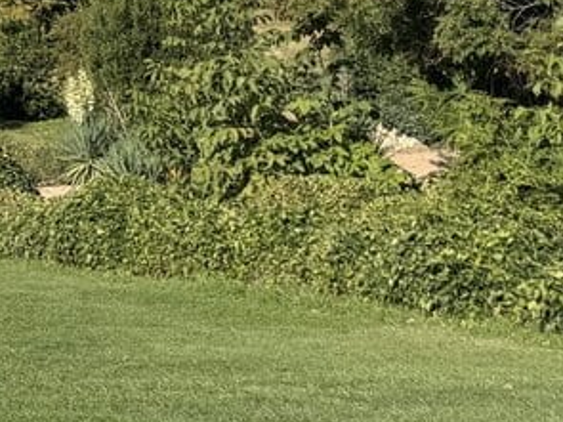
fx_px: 1805
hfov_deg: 14.0
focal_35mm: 111
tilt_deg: +3.4
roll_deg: +1.0
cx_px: -667
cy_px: -456
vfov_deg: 11.8
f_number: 1.78
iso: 80
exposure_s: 1/4608
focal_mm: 6.76
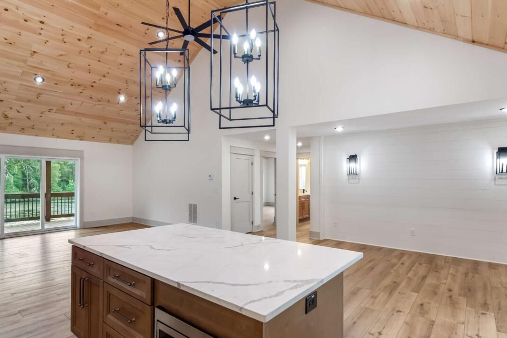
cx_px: 235
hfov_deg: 88.1
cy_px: 182
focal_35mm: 19
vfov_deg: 65.7
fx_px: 261
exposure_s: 1/80
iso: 400
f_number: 4.5
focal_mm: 11
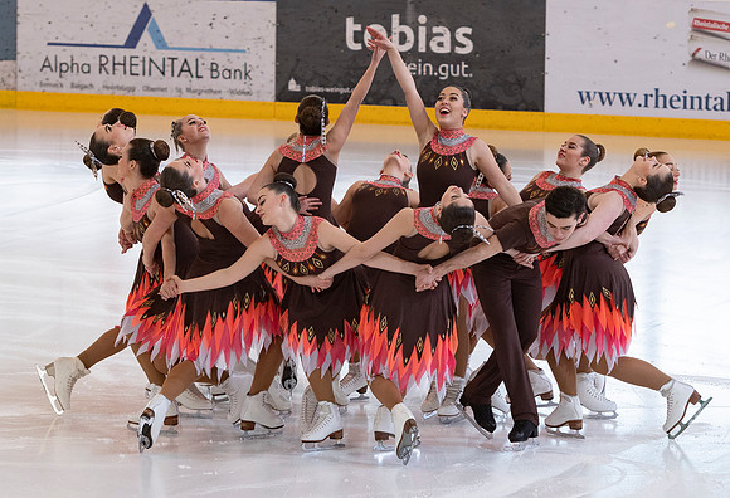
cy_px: 228
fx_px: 5221
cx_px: 391
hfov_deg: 8.0
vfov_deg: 5.5
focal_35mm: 256
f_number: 4
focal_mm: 112
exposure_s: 1/320
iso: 640
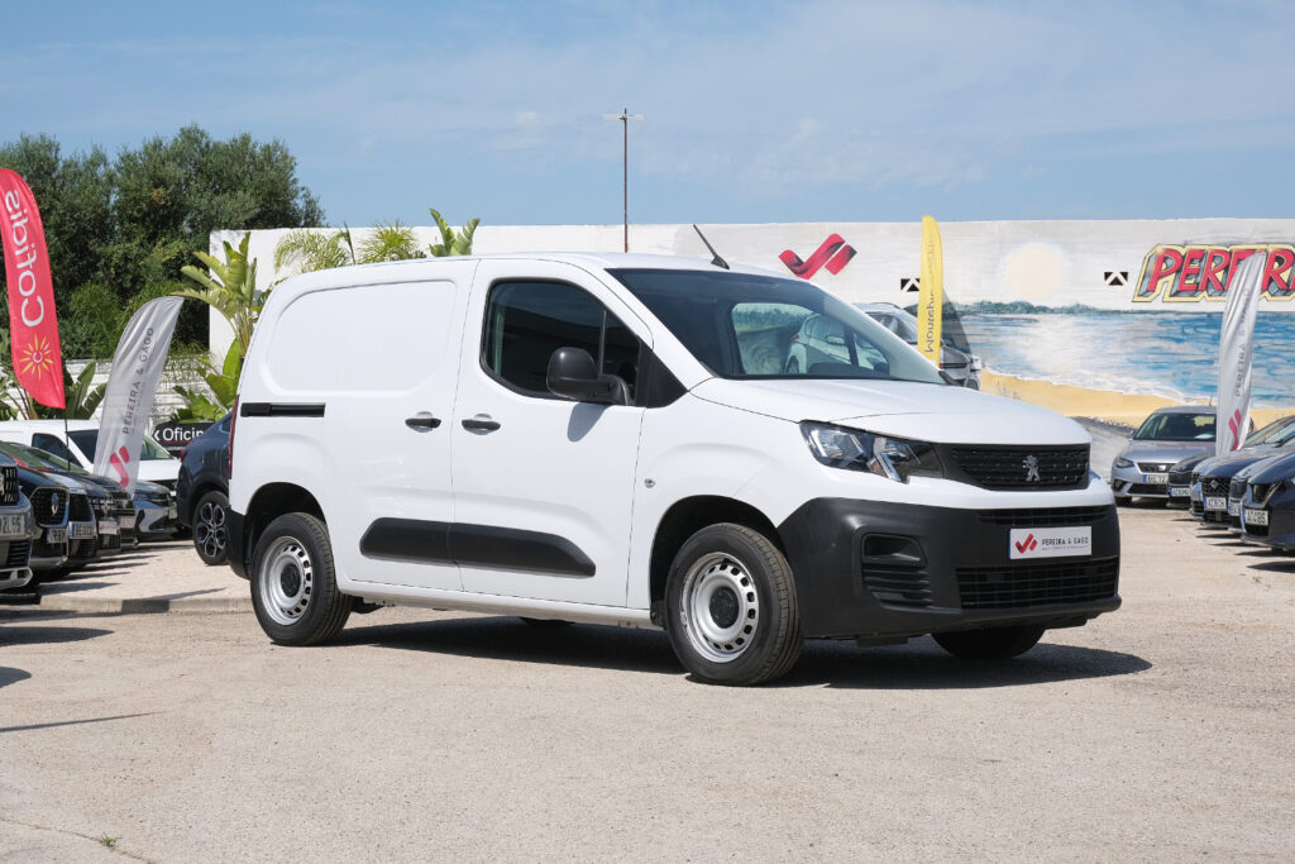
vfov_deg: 23.4
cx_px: 648
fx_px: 2087
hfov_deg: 34.5
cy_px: 432
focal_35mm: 58
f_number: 9
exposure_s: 1/500
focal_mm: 38.5
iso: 160
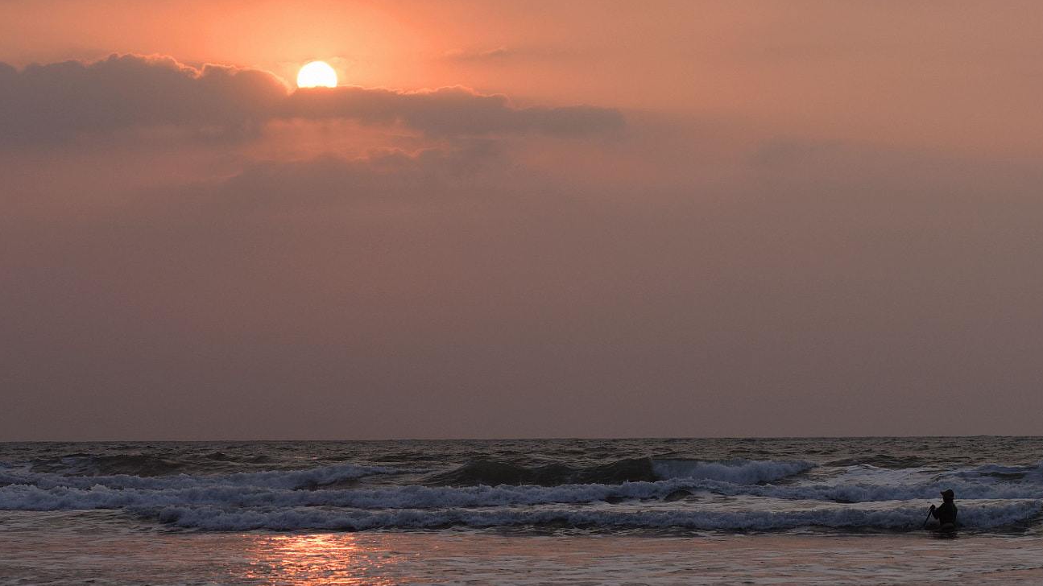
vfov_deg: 10.4
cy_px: 431
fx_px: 3208
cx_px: 823
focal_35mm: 116
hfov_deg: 18.3
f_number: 4
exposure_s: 1/640
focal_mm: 70
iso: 100
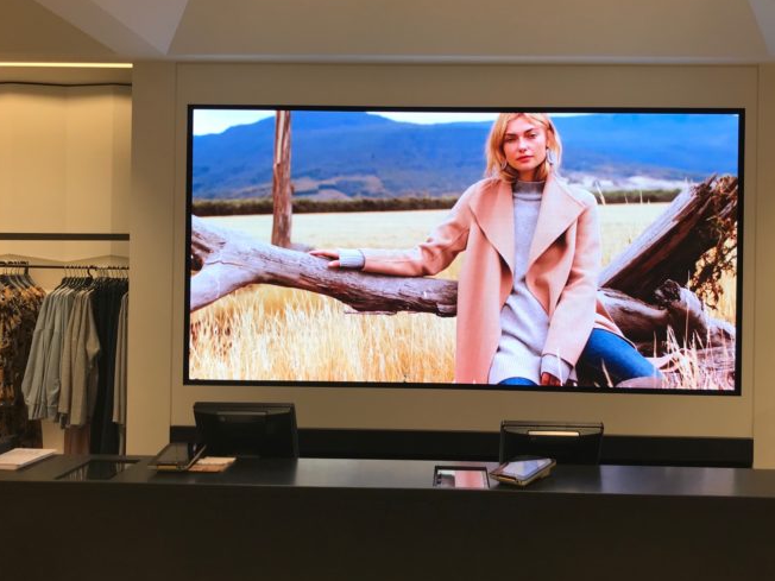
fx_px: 739
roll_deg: -1.1
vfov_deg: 42.9
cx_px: 442
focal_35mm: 33
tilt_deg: -0.1
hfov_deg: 55.2
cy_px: 272
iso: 20
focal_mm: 3.99
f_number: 1.8
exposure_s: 1/115
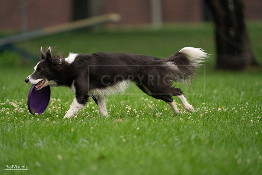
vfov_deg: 2.5
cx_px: 131
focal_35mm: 553
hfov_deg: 3.7
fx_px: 4025
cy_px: 88
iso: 6400
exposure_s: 1/1600
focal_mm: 553
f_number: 6.3
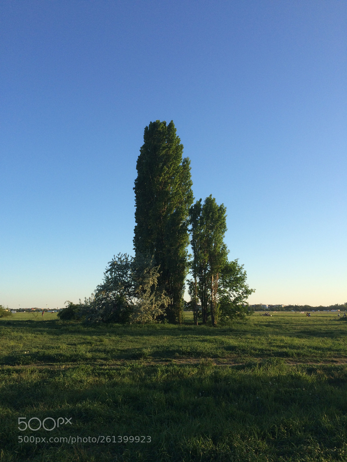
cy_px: 231
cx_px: 174
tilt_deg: +10.2
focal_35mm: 29
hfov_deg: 48.2
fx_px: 388
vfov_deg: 61.7
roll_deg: +1.3
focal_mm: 4.15
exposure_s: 1/774
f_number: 2.2
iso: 32
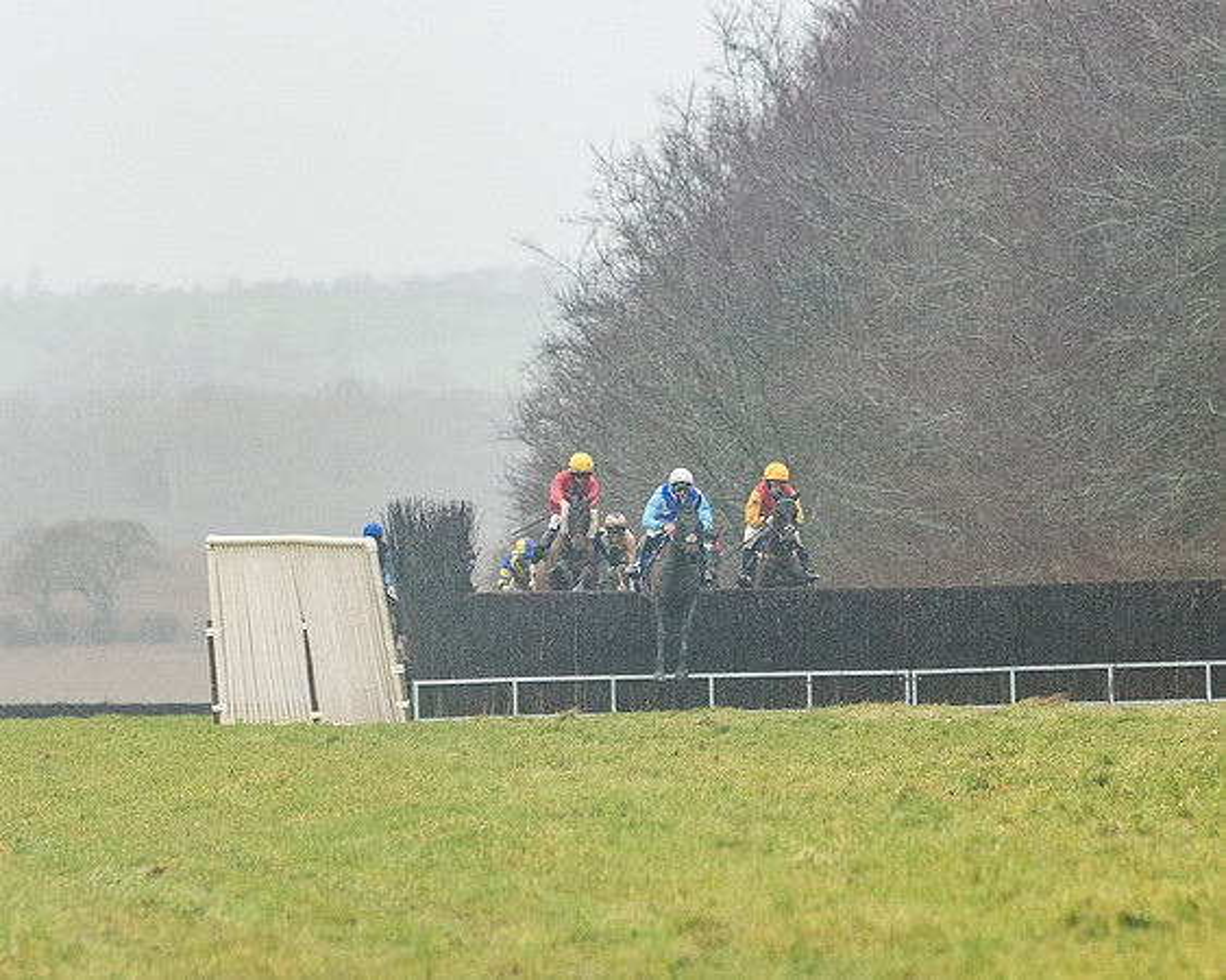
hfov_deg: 4.3
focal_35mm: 451
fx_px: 16341
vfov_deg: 3.4
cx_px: 628
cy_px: 441
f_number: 4.5
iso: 1000
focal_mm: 200
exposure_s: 1/1000
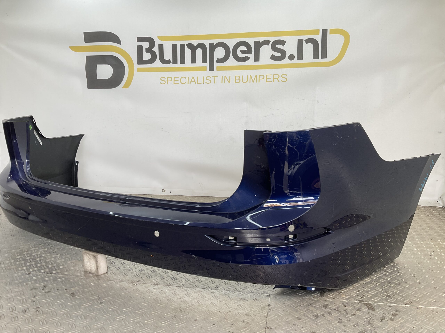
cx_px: 222
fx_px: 373
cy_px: 166
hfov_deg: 61.7
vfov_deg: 48.2
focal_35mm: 29
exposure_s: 1/175
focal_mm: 3
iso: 16
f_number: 1.8
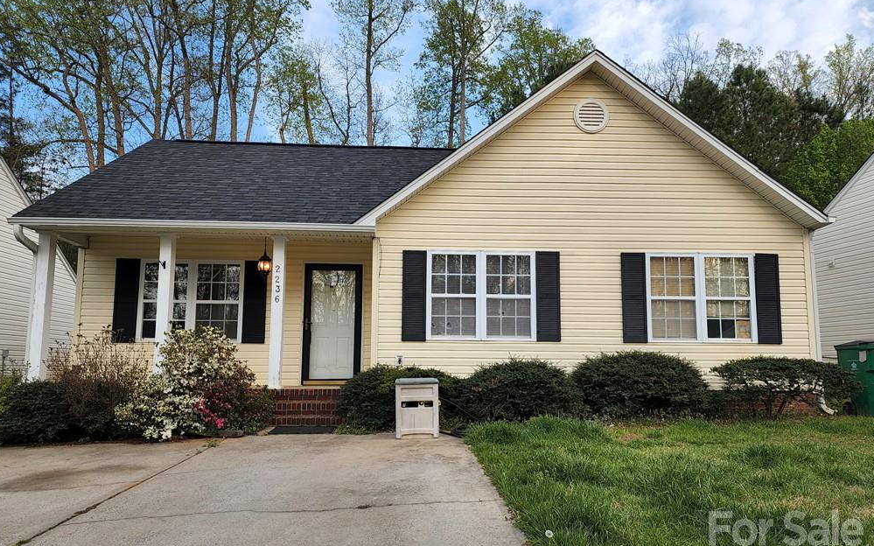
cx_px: 437
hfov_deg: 72.6
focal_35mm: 25
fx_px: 595
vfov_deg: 49.2
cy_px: 302
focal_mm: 6.4
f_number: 1.8
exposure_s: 1/285
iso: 12
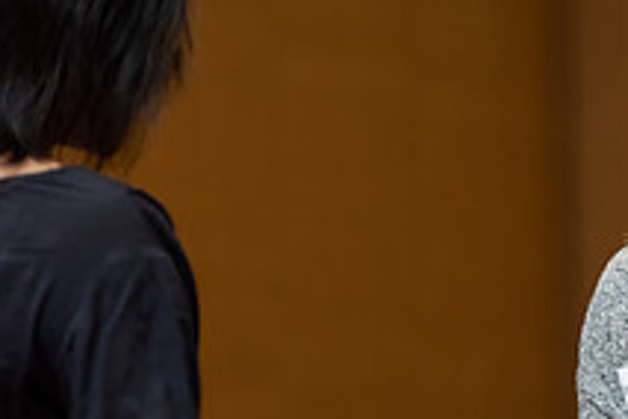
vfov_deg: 5.6
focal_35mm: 245
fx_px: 4274
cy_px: 332
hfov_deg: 8.4
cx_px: 554
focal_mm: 90
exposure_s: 1/200
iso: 1600
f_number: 3.2
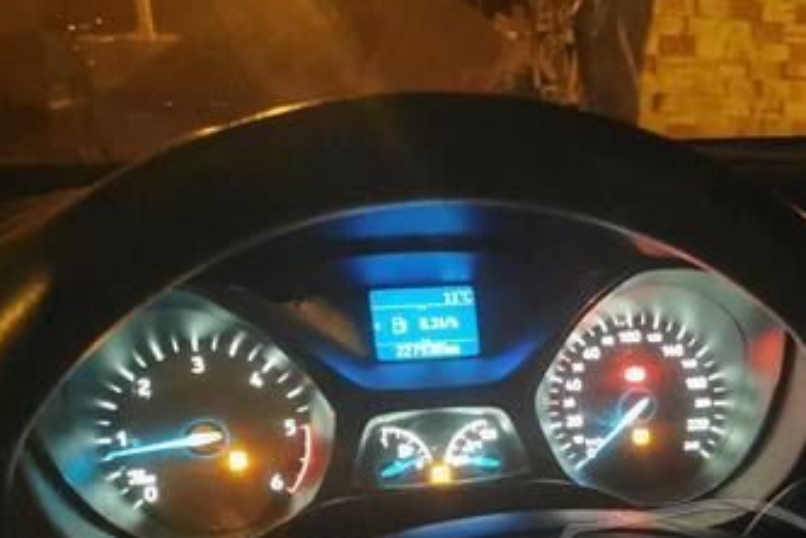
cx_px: 767
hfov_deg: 33.7
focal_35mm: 55
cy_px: 546
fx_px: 1231
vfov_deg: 23.5
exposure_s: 1/17.1
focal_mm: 5.56
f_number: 1.6
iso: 2500
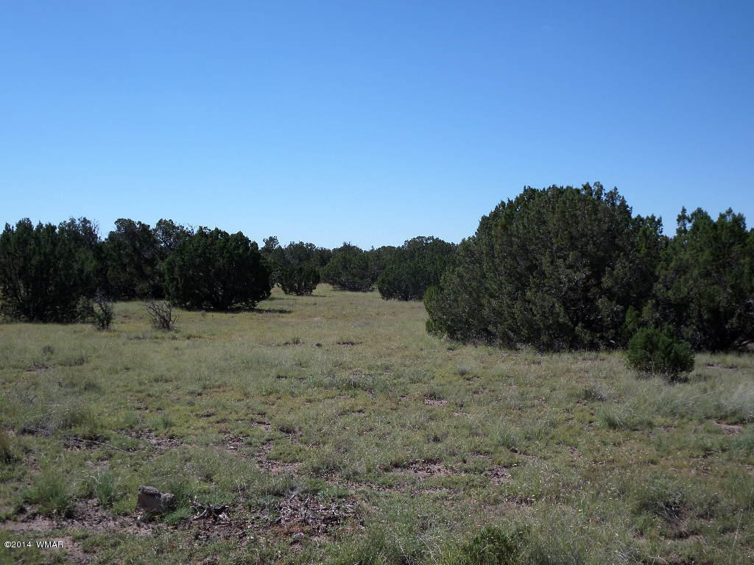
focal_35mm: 42
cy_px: 282
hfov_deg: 44.8
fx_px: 915
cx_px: 377
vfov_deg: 34.3
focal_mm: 7.6
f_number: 3.9
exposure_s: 1/750
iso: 80
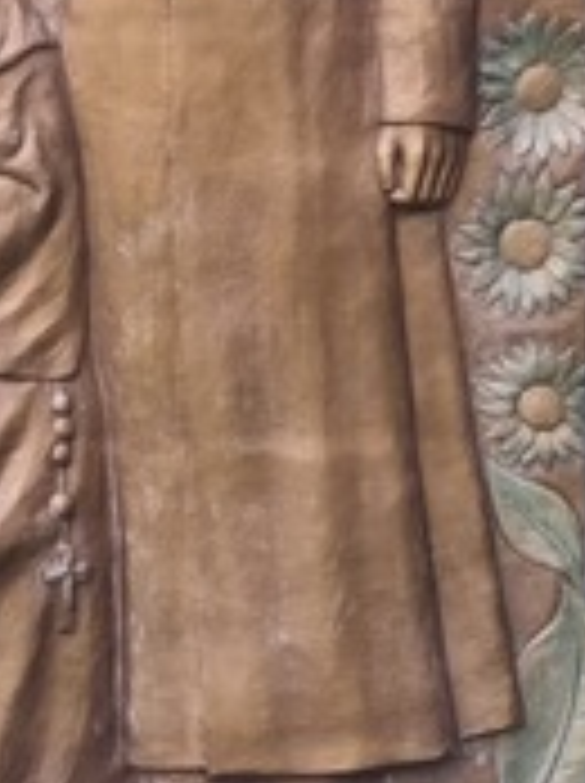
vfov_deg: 19.4
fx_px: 2259
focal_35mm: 100
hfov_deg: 14.6
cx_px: 43
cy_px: 140
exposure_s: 1/136
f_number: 1.8
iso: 50
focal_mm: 5.4
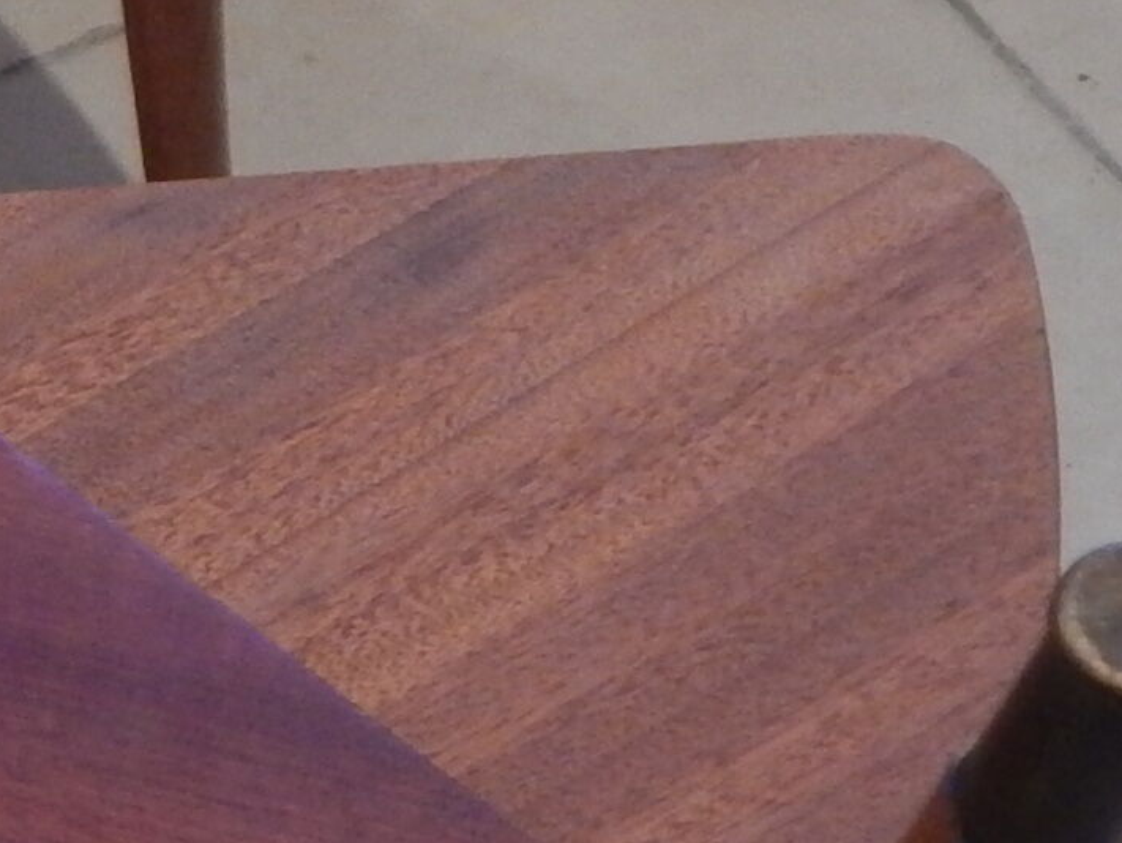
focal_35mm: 156
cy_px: 502
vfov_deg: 9.5
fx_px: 5059
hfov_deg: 11.8
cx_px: -817
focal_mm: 6.1
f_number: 3.3
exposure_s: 1/30
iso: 360
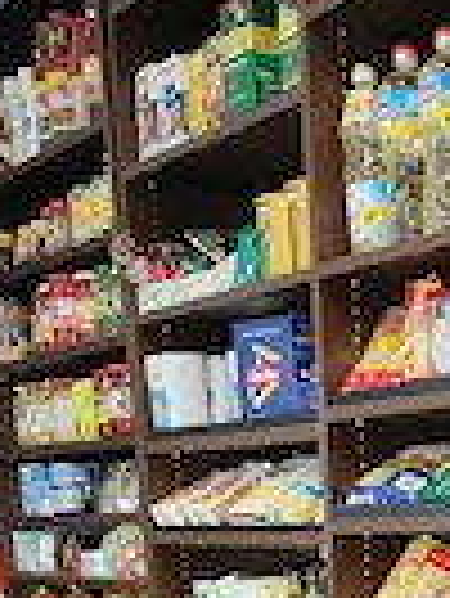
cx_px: 590
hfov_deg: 17.1
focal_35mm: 81
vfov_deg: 22.2
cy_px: 728
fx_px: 1402
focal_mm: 5.52
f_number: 1.9
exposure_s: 1/33
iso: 640
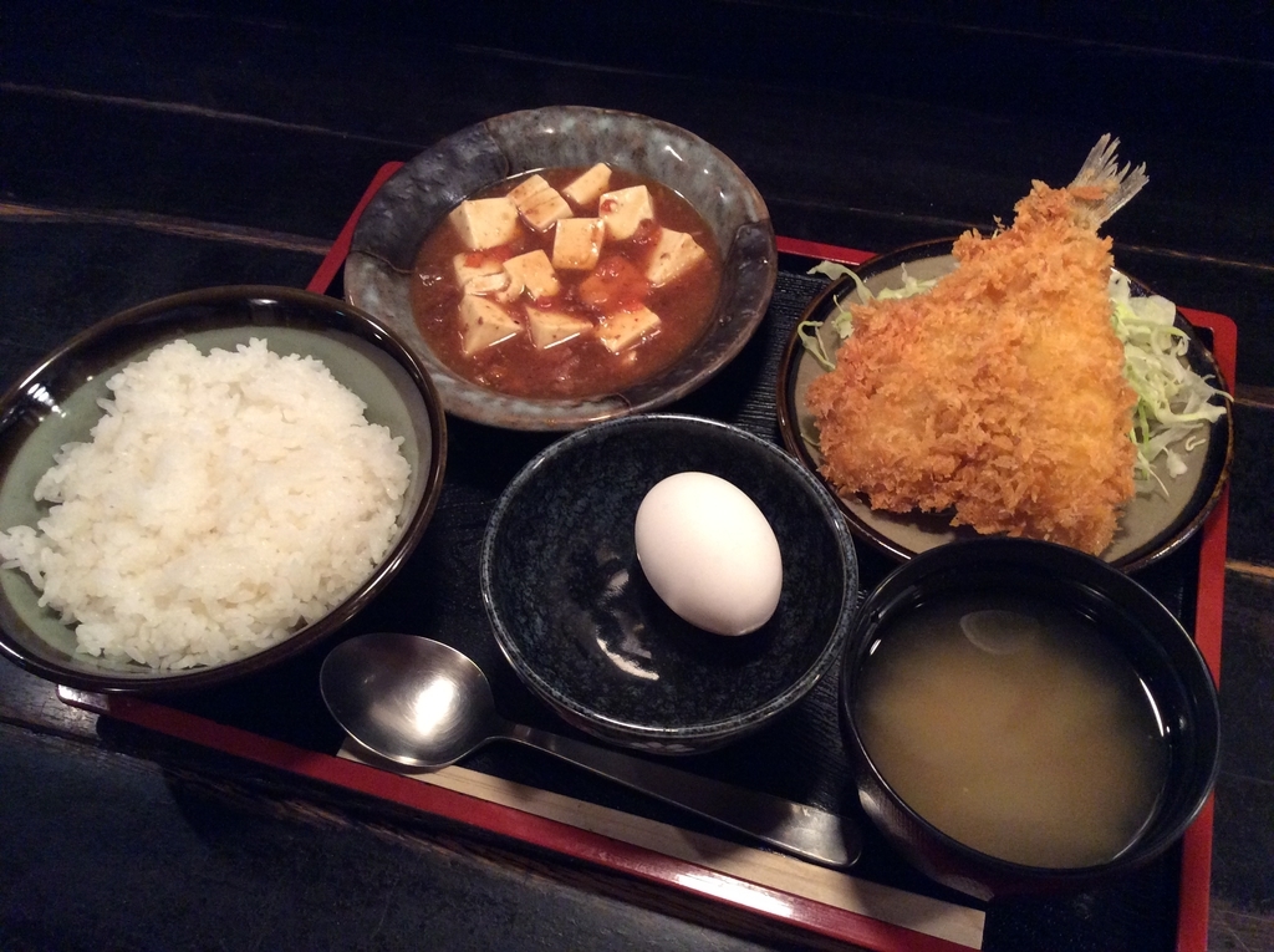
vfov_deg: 44.1
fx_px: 1176
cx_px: 637
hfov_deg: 56.9
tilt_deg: -57.4
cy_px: 476
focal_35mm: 32
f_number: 2.4
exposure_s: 1/24
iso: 250
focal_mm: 3.3
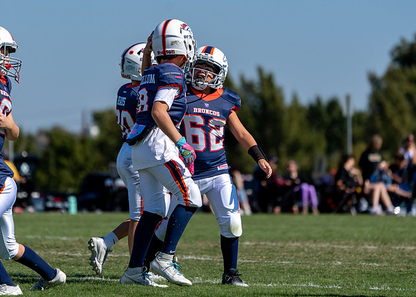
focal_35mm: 364
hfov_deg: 5.5
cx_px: 162
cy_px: 126
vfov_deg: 4.0
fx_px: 4303
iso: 250
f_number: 5.6
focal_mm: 291
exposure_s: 1/2500
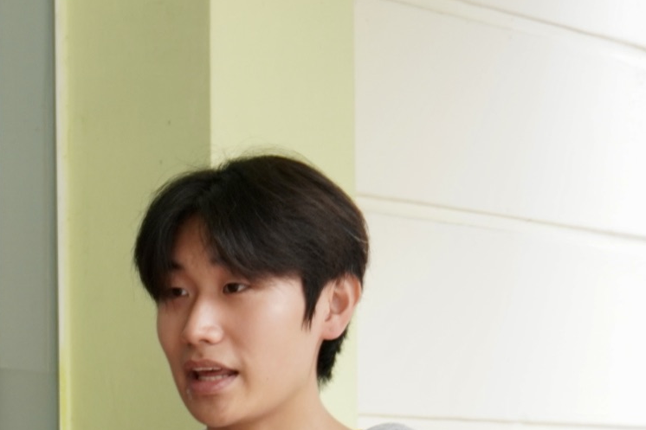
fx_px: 2143
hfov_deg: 16.0
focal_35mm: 119
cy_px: 493
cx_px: -248
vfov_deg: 11.3
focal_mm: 27
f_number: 4.5
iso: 250
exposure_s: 1/45
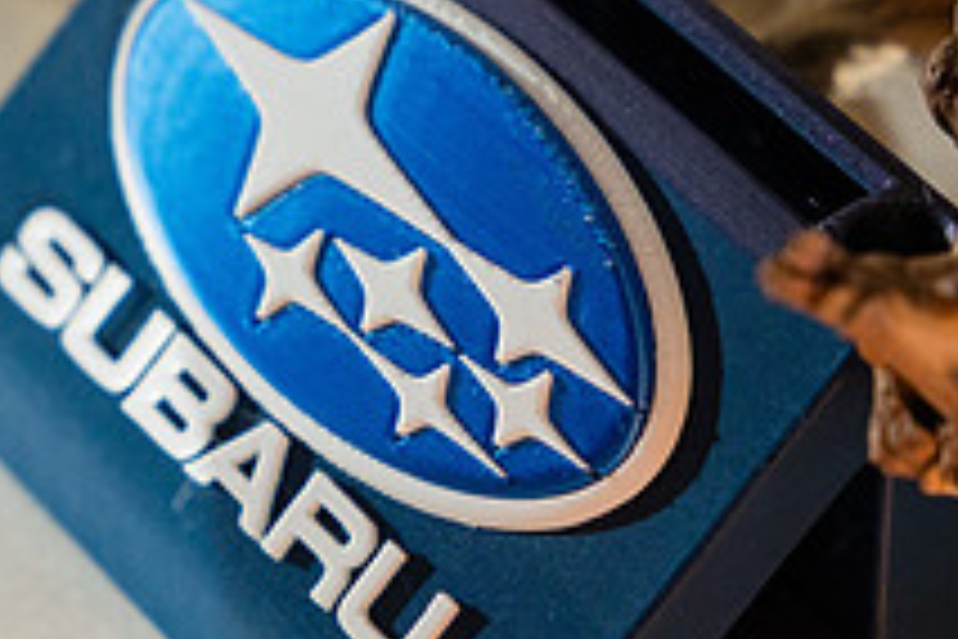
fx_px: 5455
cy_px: 239
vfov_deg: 6.7
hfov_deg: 10.0
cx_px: 421
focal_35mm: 205
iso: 1600
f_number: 2.8
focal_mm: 70
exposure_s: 1/250
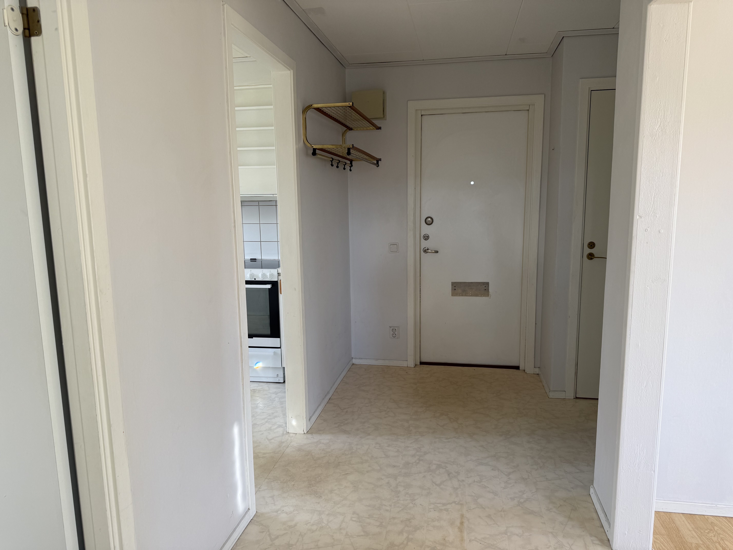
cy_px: 275
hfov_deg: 71.6
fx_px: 508
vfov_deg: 56.8
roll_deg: +0.6
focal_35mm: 24
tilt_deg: -7.8
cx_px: 366
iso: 80
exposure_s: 1/121
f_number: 1.78
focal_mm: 6.76
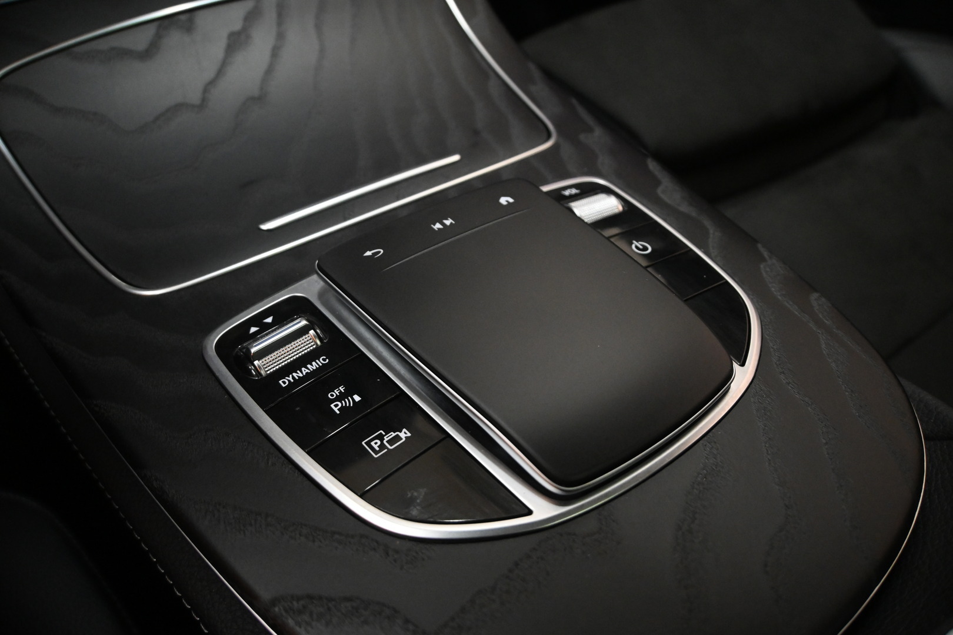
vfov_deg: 29.4
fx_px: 1211
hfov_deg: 43.0
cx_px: 476
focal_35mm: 46
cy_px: 318
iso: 3200
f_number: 5.6
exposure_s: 1/125
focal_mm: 30.5
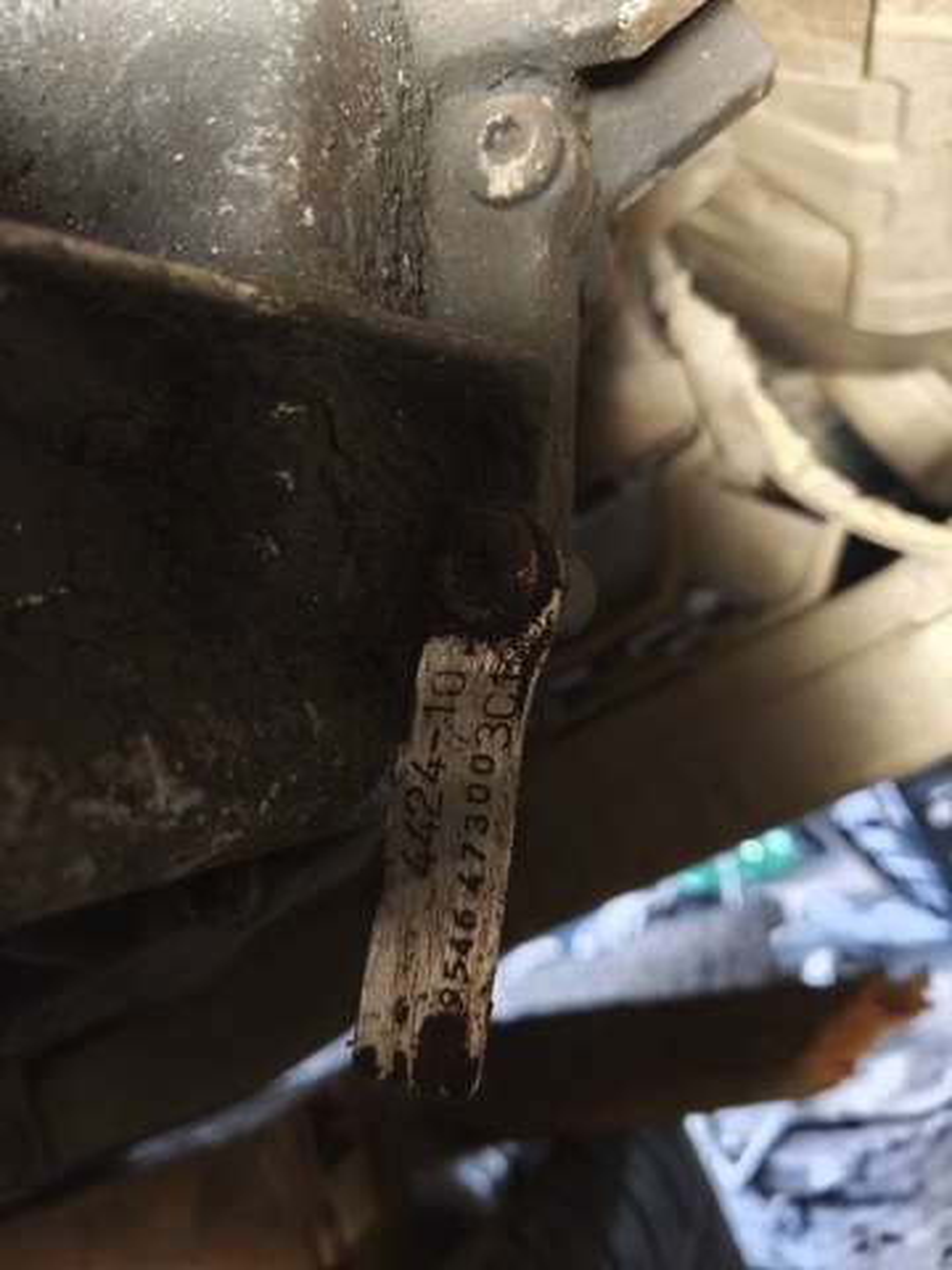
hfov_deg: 58.9
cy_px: 635
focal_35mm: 23
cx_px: 476
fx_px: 843
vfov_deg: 73.9
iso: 5000
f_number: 1.7
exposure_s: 1/20
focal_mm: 5.35
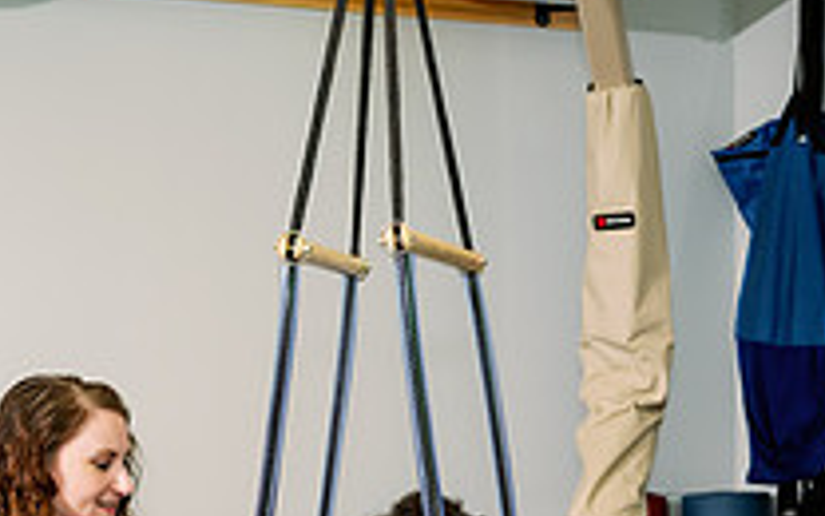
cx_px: 345
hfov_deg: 22.8
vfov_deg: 14.2
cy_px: 482
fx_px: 2046
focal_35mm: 91
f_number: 3.5
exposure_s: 1/200
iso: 500
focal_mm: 32
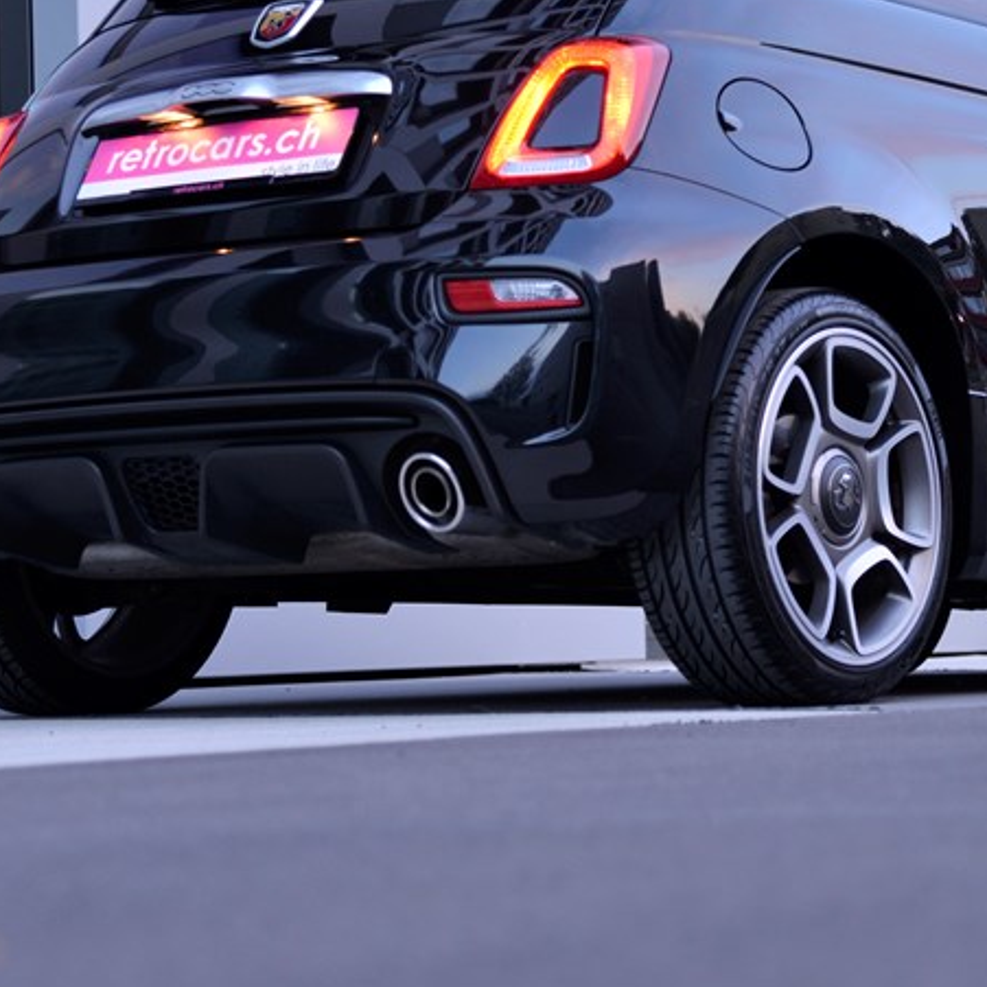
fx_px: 3613
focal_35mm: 112
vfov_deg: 15.5
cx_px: 720
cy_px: 293
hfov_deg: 15.5
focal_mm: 62
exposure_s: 1/25
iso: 1000
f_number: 4
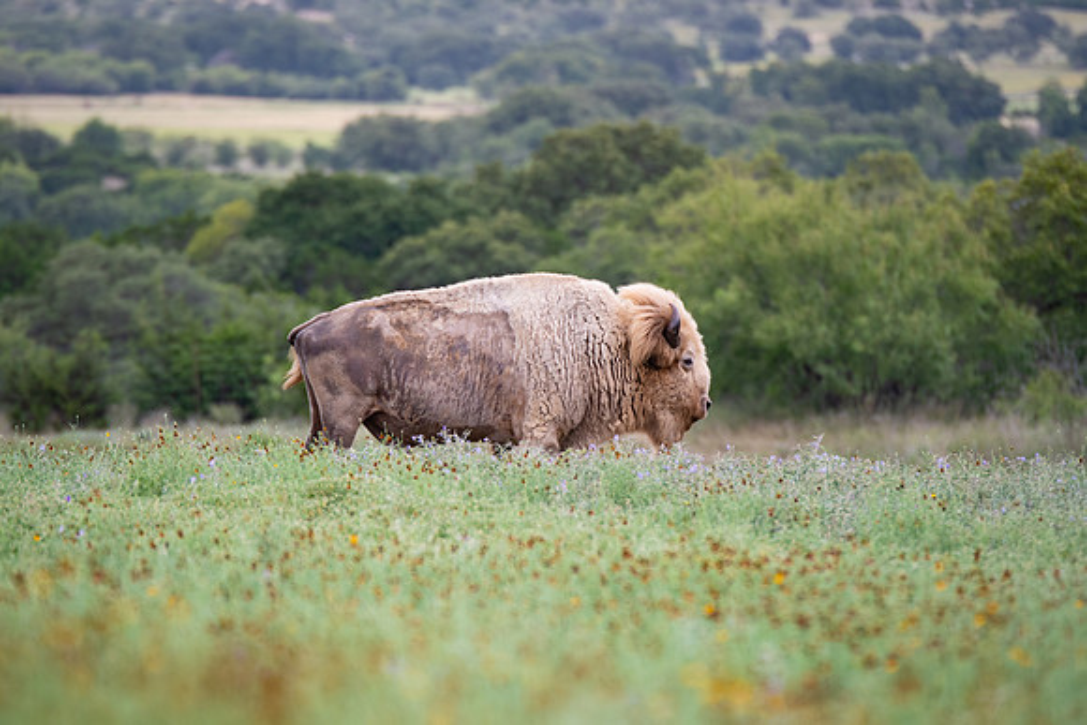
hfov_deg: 6.9
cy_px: 362
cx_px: 544
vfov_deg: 4.6
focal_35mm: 300
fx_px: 9060
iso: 320
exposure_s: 1/1000
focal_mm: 200
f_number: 2.8
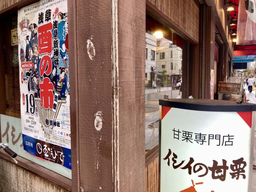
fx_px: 207
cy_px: 96
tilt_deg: -4.0
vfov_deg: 49.7
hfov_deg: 63.4
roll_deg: -0.4
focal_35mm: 28
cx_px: 128
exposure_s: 1/100
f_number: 1.8
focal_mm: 3.99
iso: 25
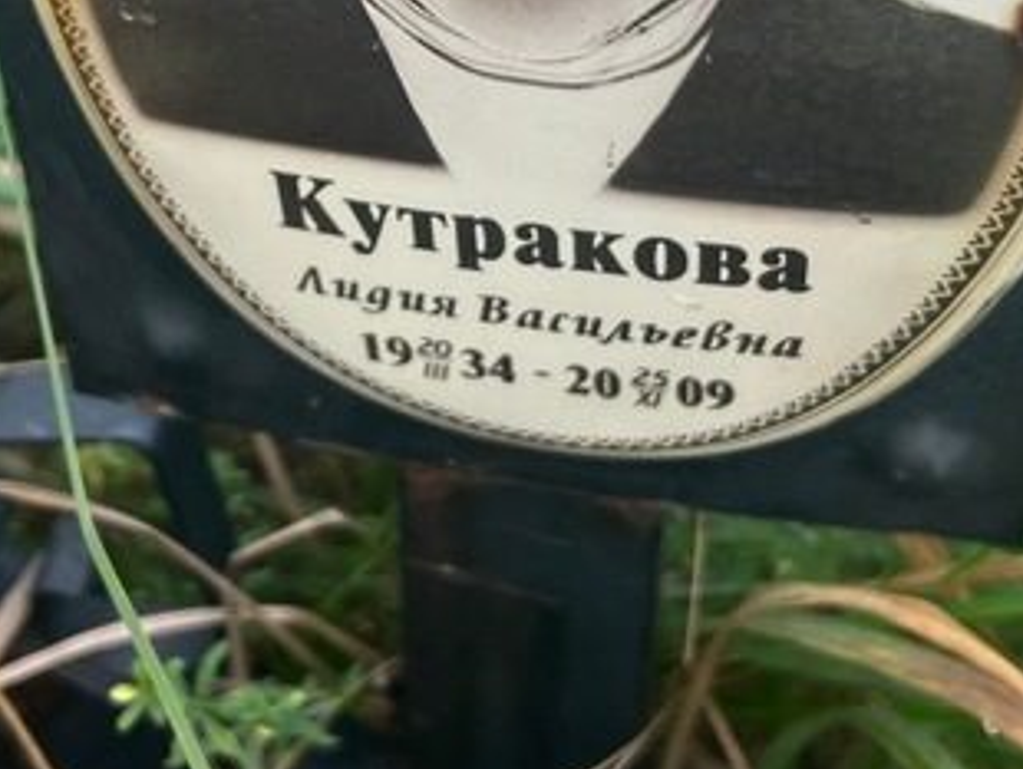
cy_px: 139
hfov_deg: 28.9
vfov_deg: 21.6
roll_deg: -8.8
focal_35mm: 67
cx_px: 502
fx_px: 1982
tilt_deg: -36.5
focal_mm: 5.7
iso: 40
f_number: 1.5
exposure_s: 1/121
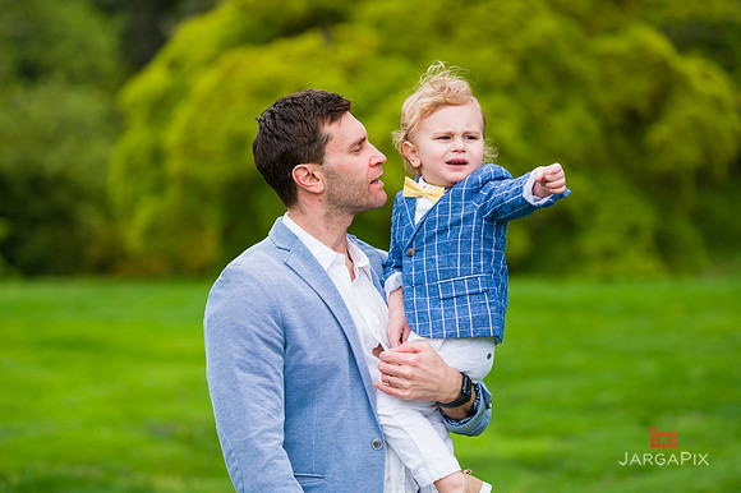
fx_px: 2777
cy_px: 246
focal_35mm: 135
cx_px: 370
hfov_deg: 15.2
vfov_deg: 10.1
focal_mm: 135
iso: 200
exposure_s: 1/800
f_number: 3.5
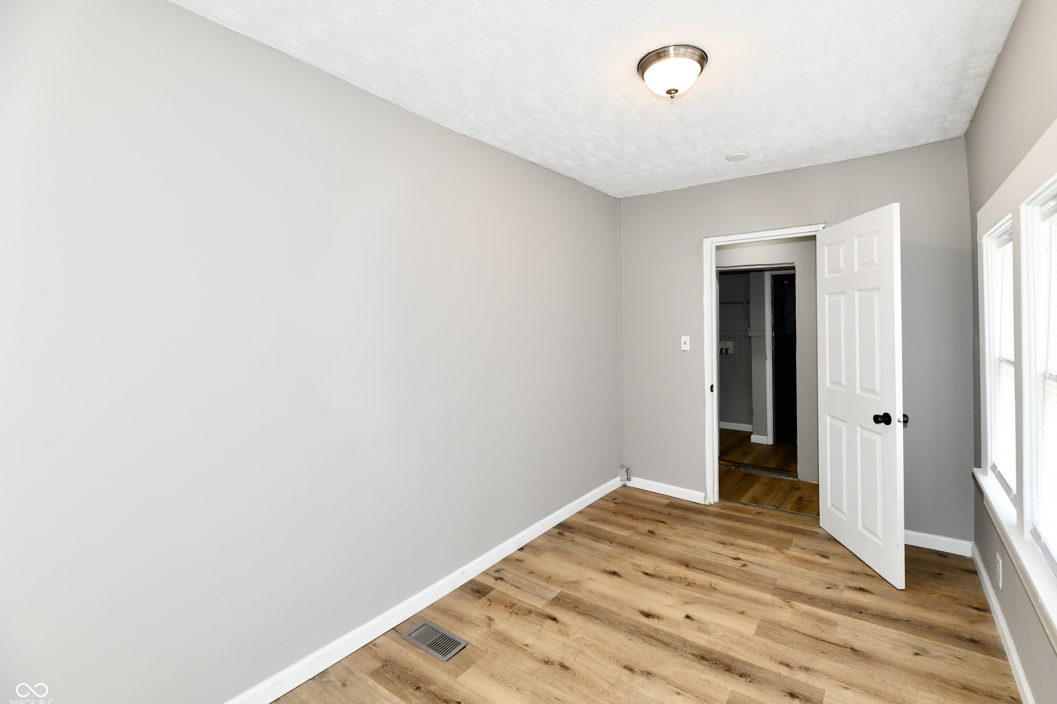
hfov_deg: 100.2
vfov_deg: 77.3
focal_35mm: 15
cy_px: 339
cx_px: 566
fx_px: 440
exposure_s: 1/60
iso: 640
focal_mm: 14
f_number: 6.3
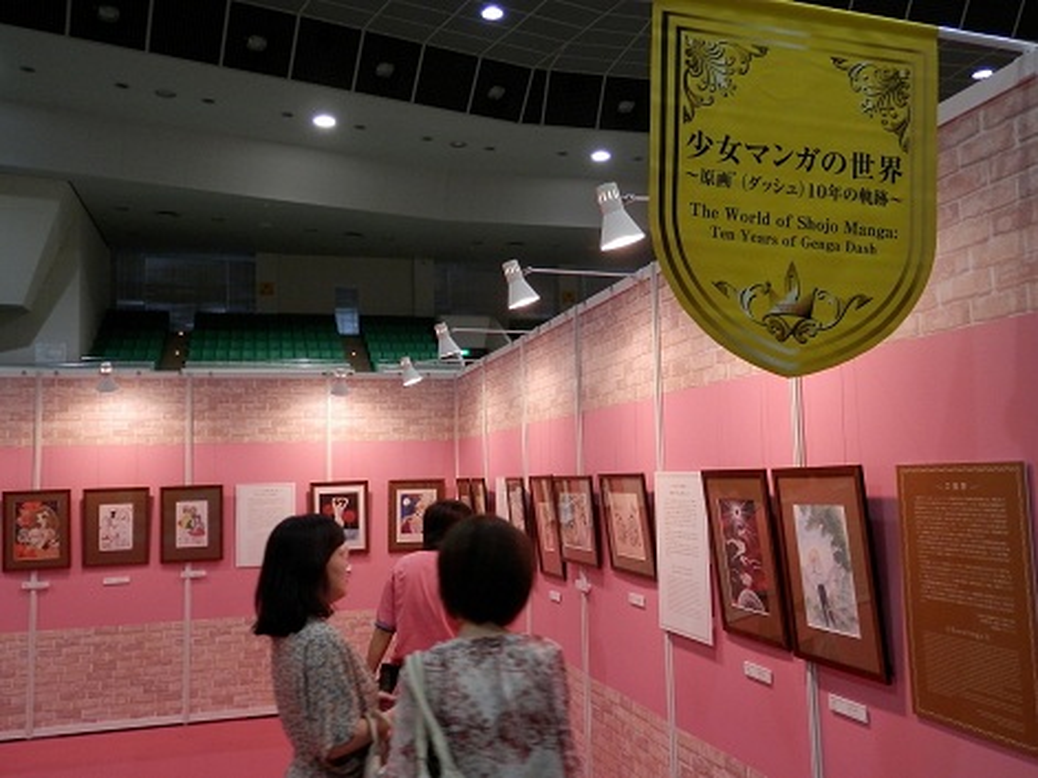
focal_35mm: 30
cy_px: 389
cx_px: 519
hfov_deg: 60.0
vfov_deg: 46.8
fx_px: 899
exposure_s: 1/25
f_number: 3.3
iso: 200
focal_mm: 5.5
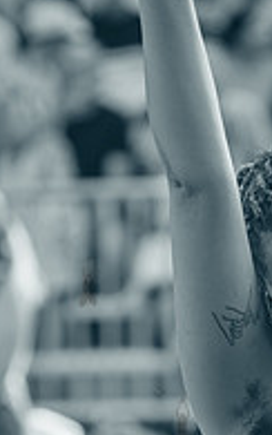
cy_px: 451
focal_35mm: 707
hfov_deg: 1.9
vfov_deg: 3.0
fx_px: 8379
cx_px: 306
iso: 400
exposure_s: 1/200
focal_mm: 185
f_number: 5
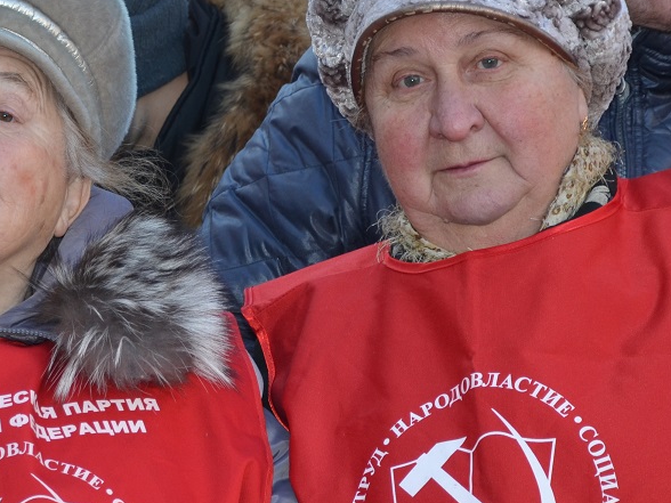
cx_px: 204
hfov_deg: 9.4
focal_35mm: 210
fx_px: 4071
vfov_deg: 7.1
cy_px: 340
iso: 200
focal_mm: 58
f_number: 5
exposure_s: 1/160
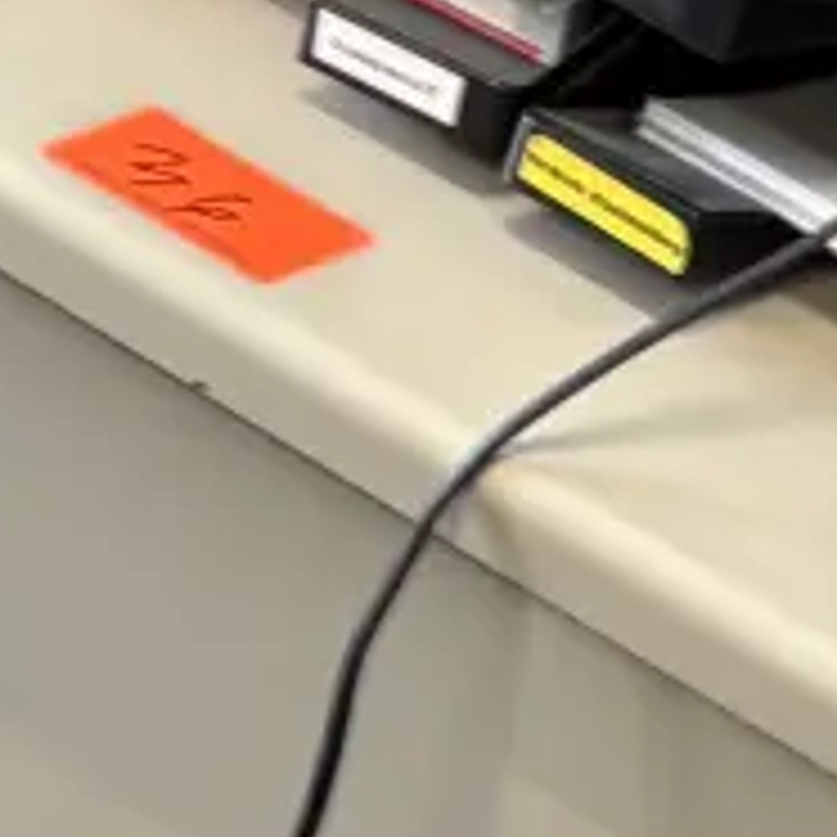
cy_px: 950
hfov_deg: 7.4
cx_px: 540
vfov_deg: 7.3
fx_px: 6483
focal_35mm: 237
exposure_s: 1/50
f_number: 1.6
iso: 80
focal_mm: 5.96
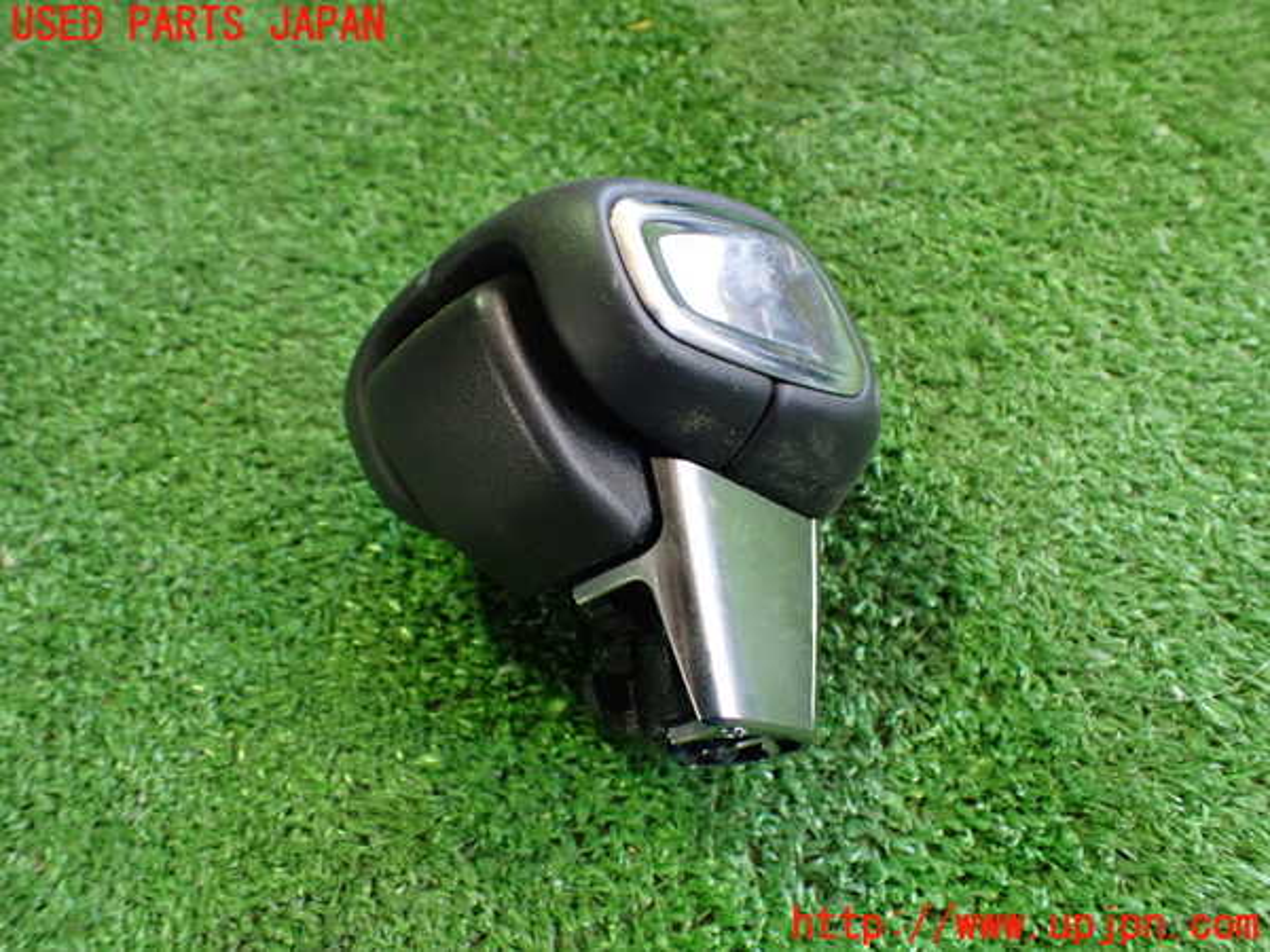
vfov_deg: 46.8
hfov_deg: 60.0
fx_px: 1101
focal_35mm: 30
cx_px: 635
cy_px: 476
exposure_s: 1/50
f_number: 2.3
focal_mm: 5.4
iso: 800
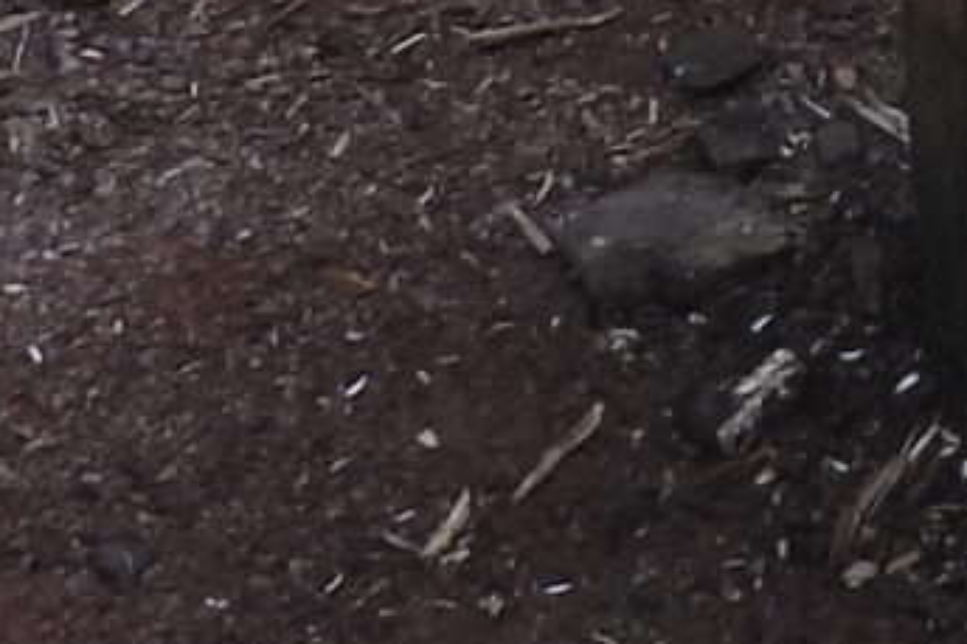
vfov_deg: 6.7
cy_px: -1249
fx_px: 4994
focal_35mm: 186
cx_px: 1909
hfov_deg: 10.2
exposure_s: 1/60
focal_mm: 4.3
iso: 100
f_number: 2.8
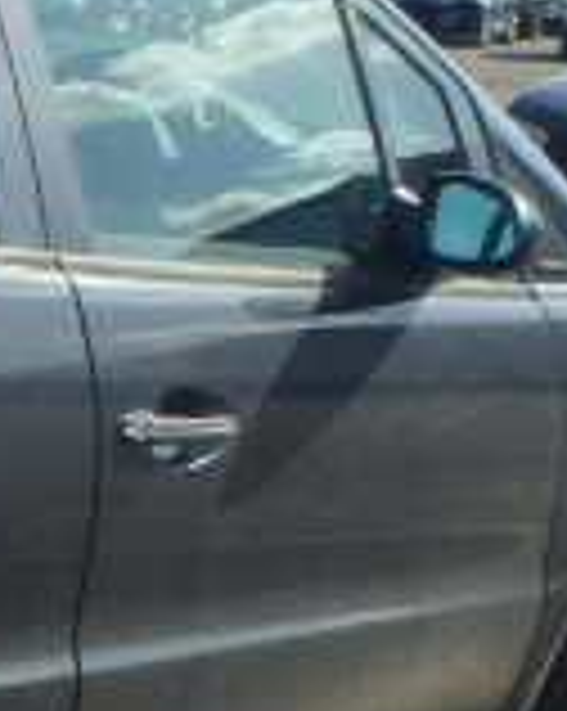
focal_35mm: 111
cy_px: 554
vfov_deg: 17.2
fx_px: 2333
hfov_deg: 12.5
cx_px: -495
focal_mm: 5
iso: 200
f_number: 3.9
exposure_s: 1/800
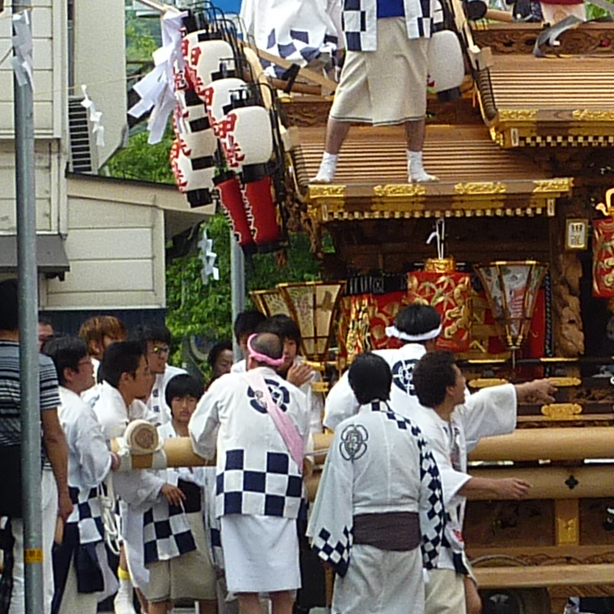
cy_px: 110
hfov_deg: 8.0
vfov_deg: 8.0
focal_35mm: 217
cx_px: 643
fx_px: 4355
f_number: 4
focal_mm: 7.3
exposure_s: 1/200
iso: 80
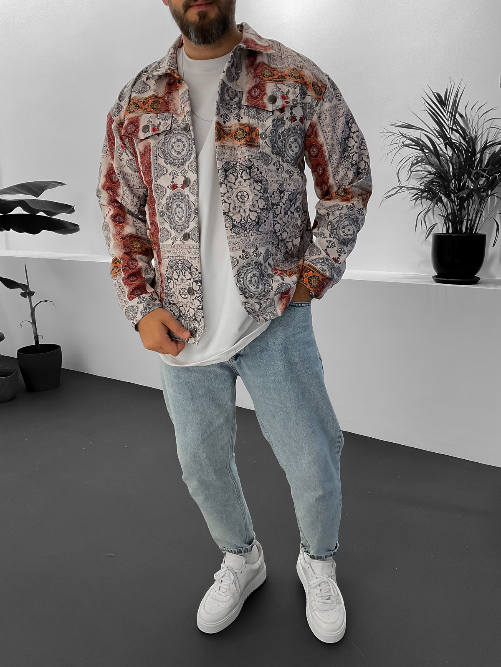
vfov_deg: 61.7
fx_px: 560
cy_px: 334
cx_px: 250
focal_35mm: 29
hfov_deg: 48.2
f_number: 1.8
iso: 64
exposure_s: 1/100
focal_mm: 3
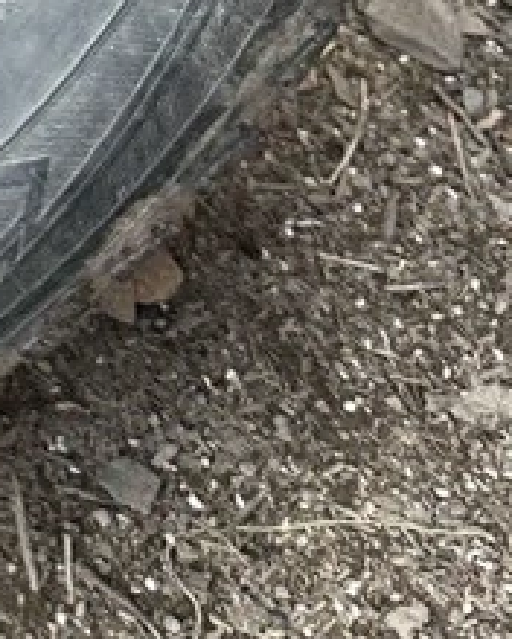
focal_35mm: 142
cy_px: -1107
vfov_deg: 10.6
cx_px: -637
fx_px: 2690
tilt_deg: -30.5
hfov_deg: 9.8
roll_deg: +2.4
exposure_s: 1/171
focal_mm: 6.86
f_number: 1.78
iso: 100
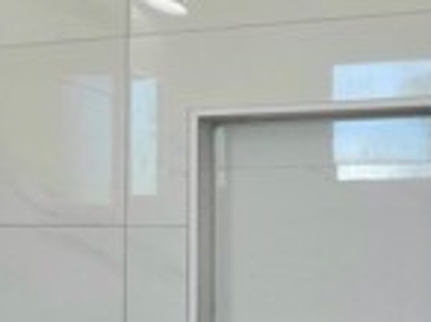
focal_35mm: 101
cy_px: 254
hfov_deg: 16.0
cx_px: -387
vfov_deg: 14.5
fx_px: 1255
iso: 64
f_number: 1.7
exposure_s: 1/120
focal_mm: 6.3
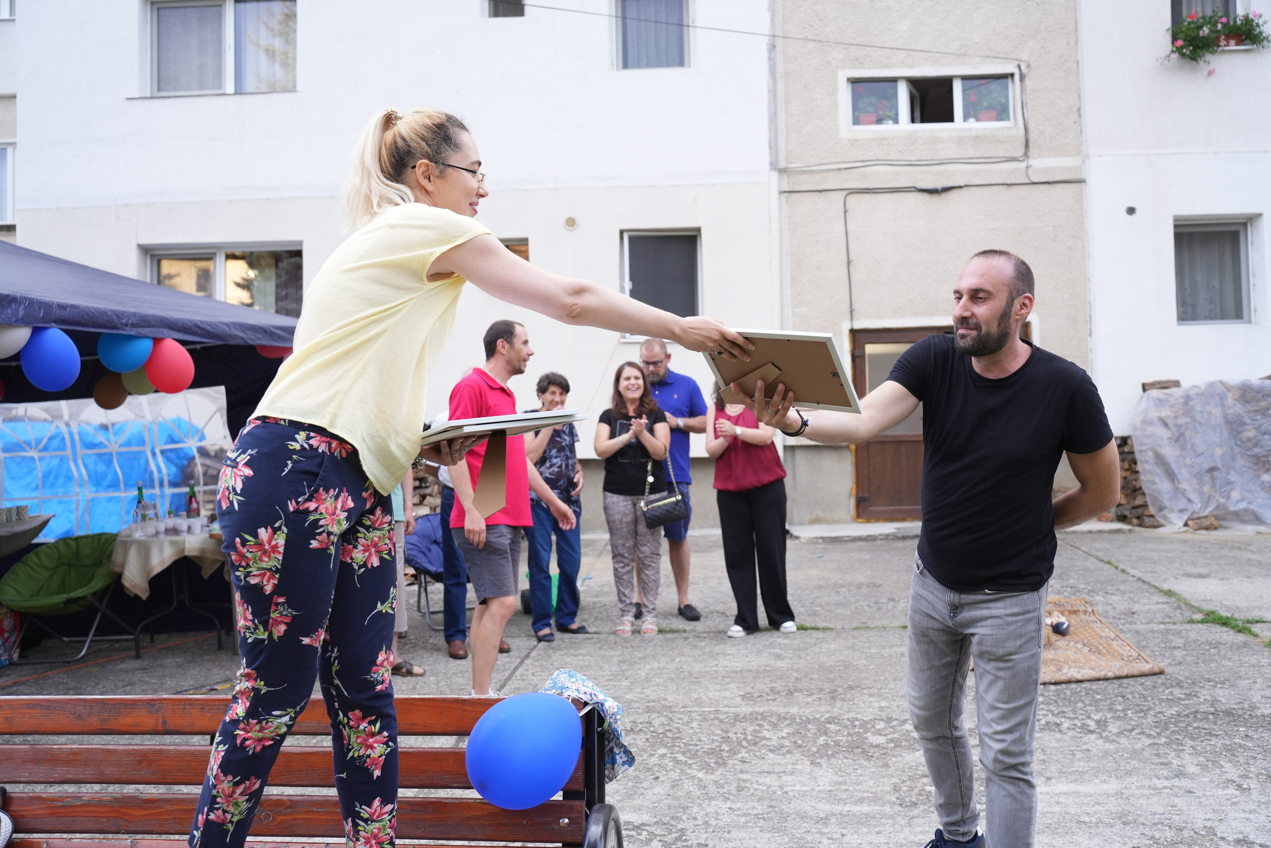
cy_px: 424
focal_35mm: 31
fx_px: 1094
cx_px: 636
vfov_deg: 42.3
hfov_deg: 60.3
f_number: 4
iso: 640
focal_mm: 31
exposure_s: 1/200
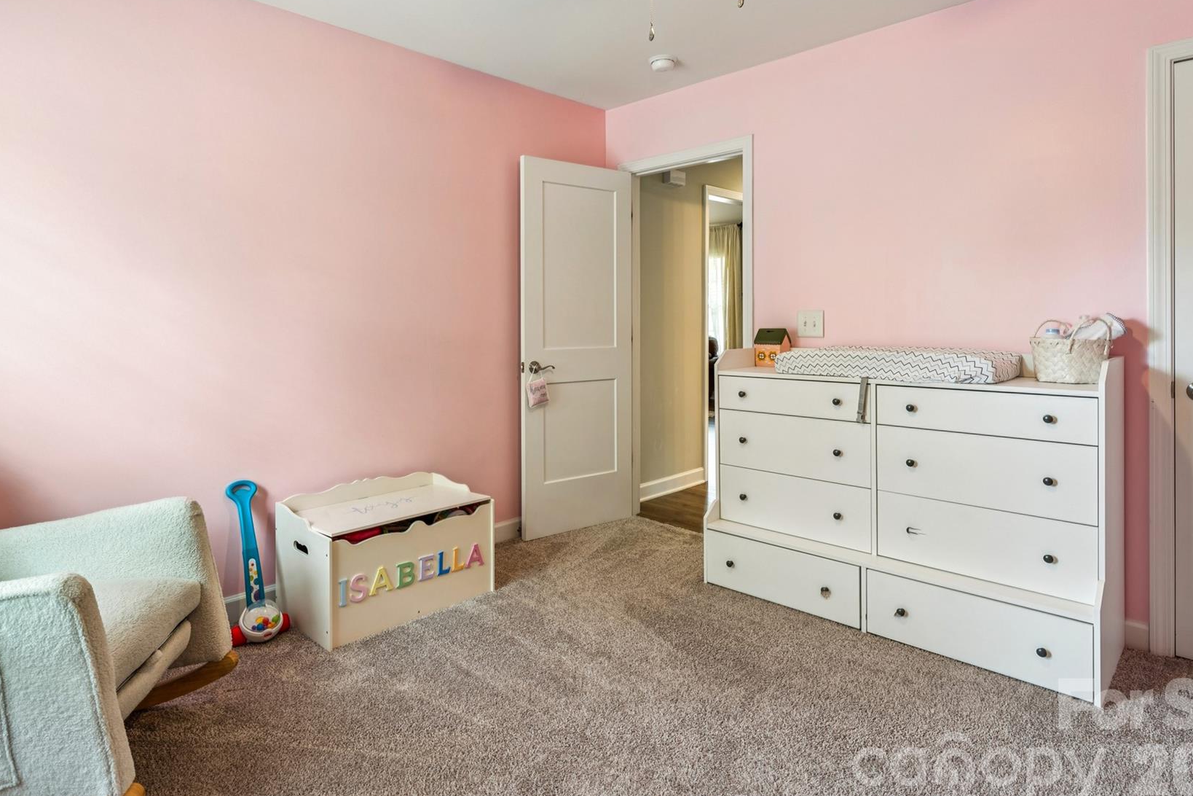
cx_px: 545
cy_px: 324
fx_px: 683
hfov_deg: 82.0
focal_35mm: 21
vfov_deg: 60.0
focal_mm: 16.5
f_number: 11
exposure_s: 1
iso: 100
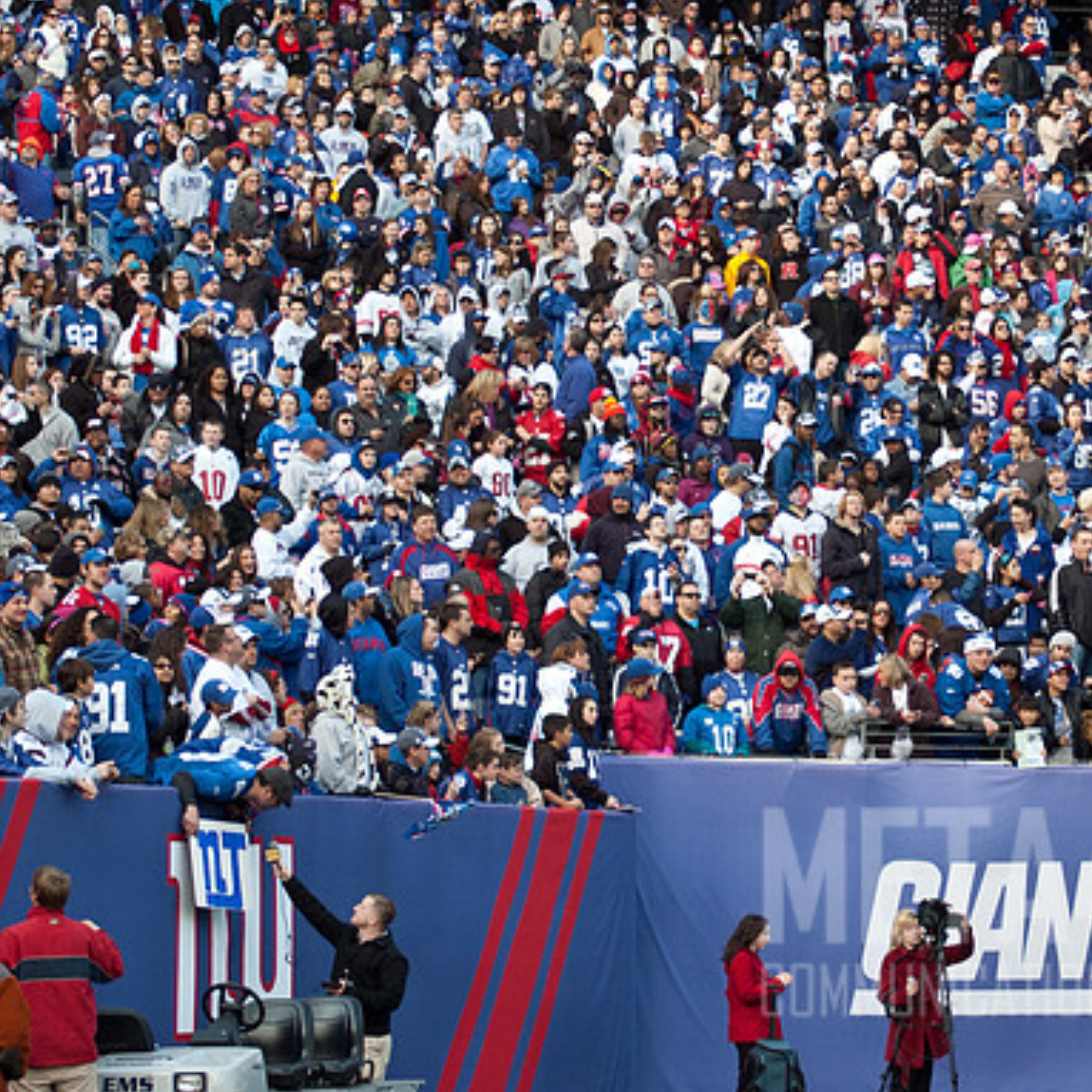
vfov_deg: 10.3
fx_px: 6032
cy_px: 410
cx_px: 686
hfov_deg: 10.3
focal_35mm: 169
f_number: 7.1
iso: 320
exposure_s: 1/200
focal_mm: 70
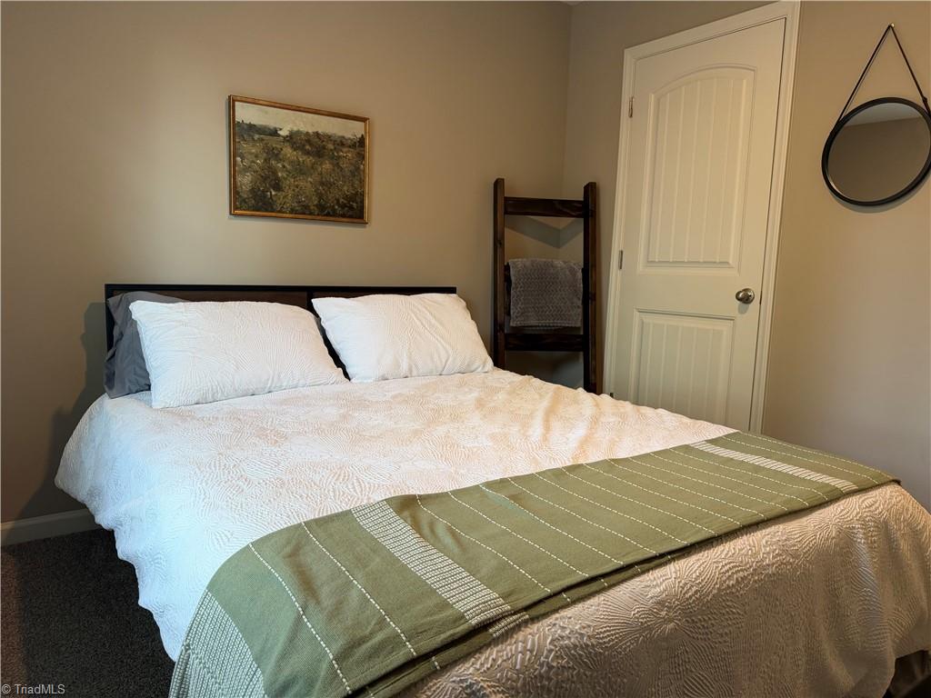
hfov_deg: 71.6
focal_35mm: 24
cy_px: 349
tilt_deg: -8.4
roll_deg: -1.2
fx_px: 645
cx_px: 466
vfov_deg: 56.8
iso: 200
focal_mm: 6.76
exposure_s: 1/120
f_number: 1.78
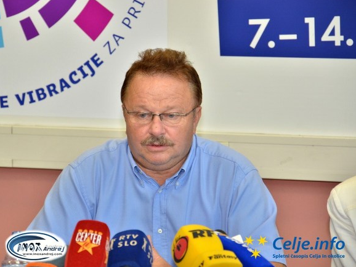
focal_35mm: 173
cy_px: 134
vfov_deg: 8.6
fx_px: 1775
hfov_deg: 11.5
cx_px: 162
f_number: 5.6
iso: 560
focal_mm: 105
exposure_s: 1/60
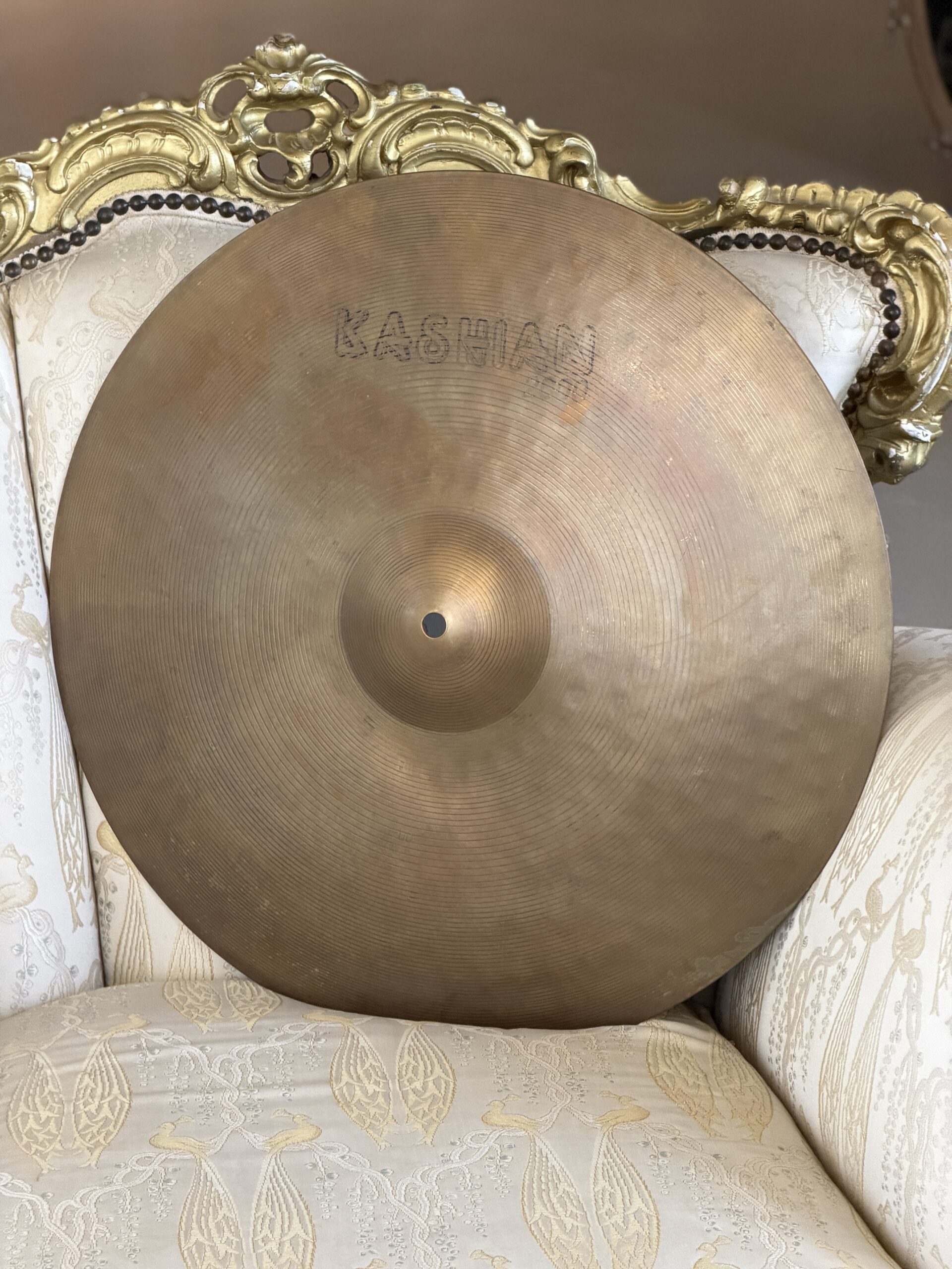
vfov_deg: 19.6
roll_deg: +0.0
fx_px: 3667
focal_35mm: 100
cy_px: 634
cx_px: 476
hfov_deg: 14.8
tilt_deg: -21.3
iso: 400
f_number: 2.8
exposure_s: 1/112
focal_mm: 16.89
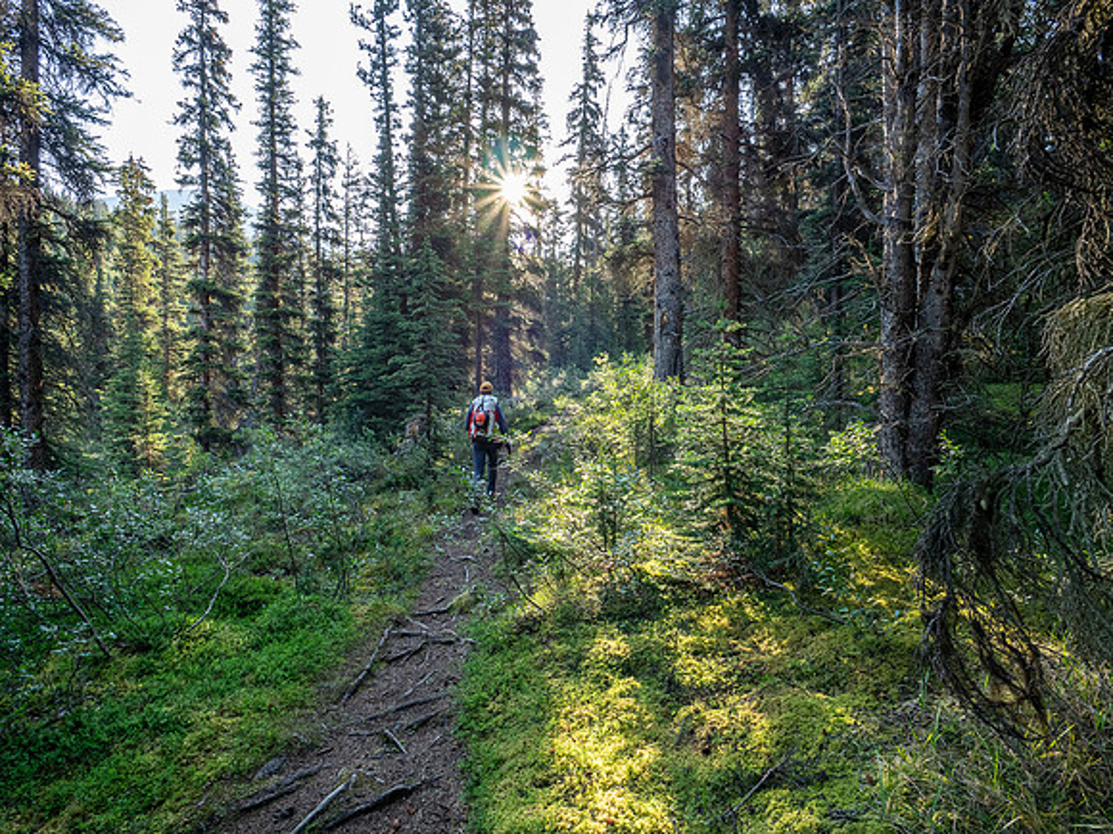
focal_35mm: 18
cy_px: 417
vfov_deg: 71.6
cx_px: 556
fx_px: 579
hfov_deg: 87.8
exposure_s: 1/60
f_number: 8
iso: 250
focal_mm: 9
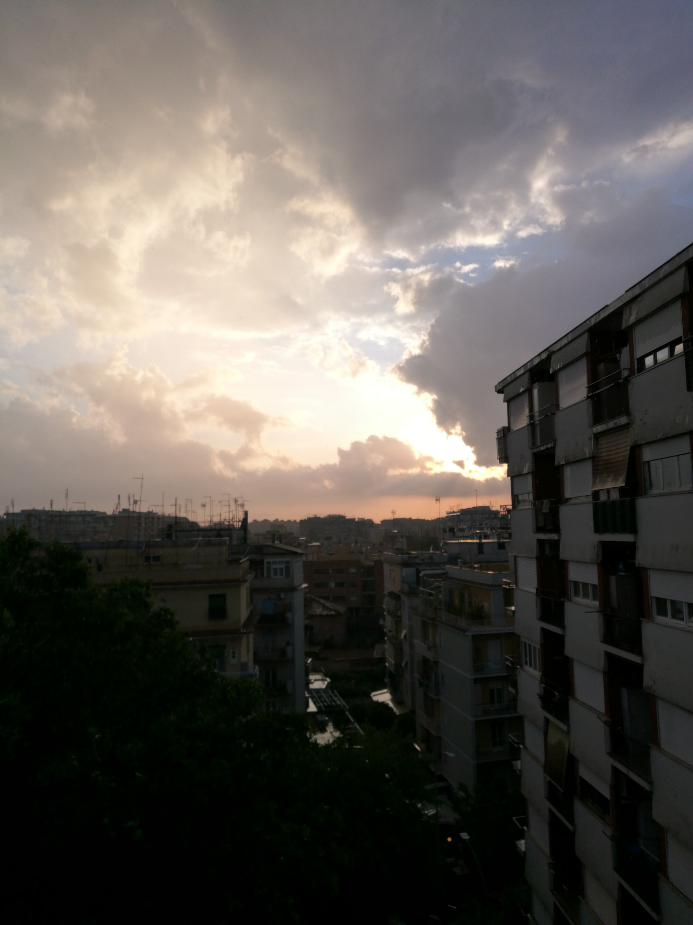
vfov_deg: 65.3
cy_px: 462
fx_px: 721
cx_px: 346
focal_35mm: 27
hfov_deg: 51.4
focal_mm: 4.5
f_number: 2.2
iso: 50
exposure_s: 1/770
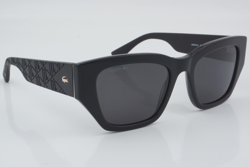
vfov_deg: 18.2
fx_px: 521
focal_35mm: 75
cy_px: 84
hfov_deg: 27.0
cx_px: 125
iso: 100
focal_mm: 50
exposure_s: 1/3
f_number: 32
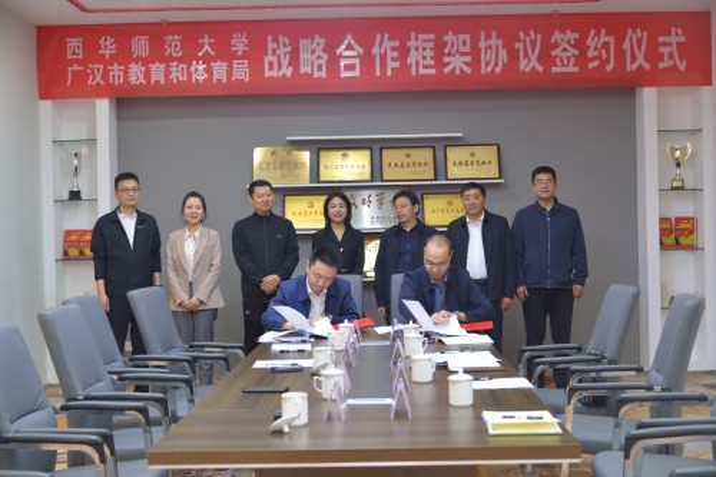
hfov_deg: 41.1
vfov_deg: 28.1
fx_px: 954
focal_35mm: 48
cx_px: 358
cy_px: 238
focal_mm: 48
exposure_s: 1/50
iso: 720
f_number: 4
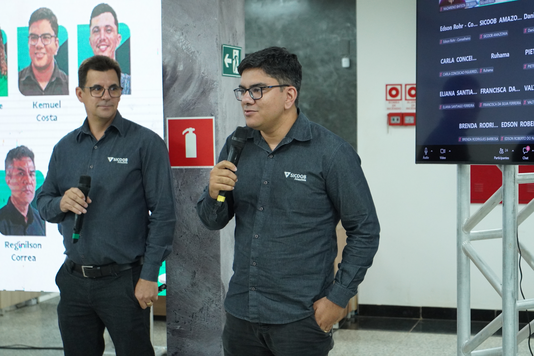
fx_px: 1112
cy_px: 178
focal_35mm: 75
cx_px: 267
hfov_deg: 27.0
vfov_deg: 18.2
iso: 2500
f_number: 4
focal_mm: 50
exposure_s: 1/160
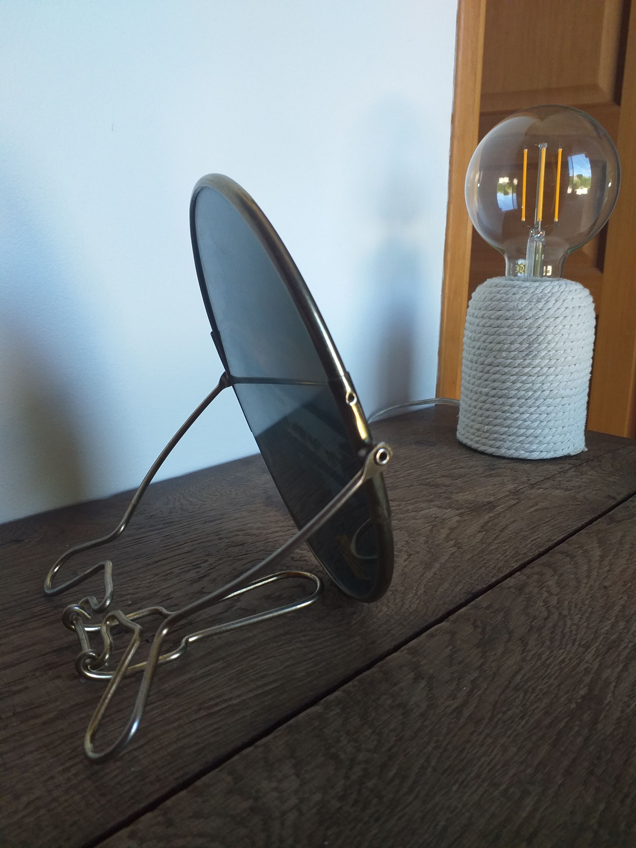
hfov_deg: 53.1
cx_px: 318
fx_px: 637
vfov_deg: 67.3
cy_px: 424
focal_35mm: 26
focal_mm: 3.6
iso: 80
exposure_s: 1/100
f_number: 1.9
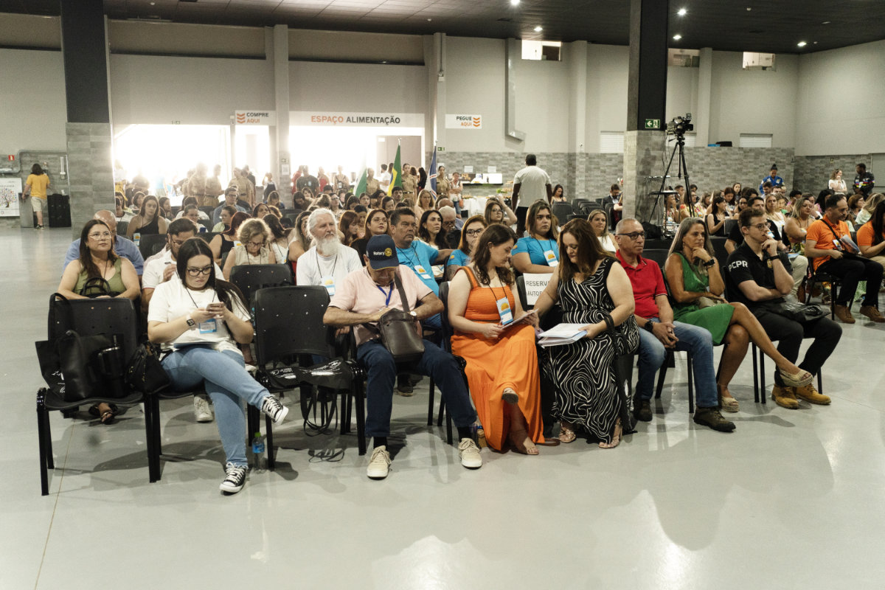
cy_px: 295
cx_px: 442
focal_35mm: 35
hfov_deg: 54.4
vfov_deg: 37.9
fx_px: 860
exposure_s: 1/100
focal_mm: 35
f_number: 4
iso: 3200
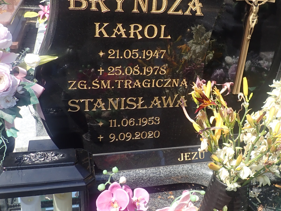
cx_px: 167
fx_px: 317
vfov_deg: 36.8
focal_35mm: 39
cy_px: 97
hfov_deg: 47.6
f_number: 2.8
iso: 100
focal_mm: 4.5
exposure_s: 1/800
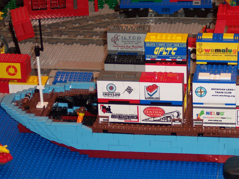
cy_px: 113
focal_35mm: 139
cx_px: 155
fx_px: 959
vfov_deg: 10.6
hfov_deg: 14.2
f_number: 4.8
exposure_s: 1/60
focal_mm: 21.3
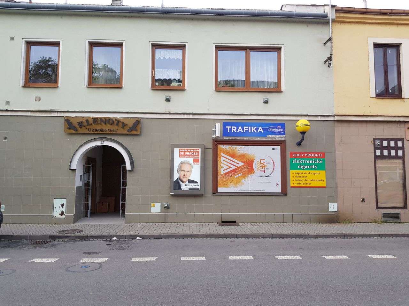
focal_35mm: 26
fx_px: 307
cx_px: 204
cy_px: 153
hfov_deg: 67.3
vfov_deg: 53.1
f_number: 1.7
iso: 40
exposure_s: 1/304
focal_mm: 4.3
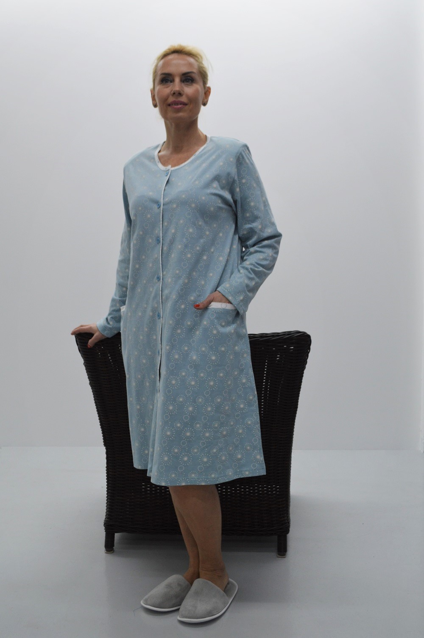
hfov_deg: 36.8
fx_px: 637
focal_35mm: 36
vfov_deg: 53.2
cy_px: 319
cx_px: 212
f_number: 5
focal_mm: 24
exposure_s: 1/100
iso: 400
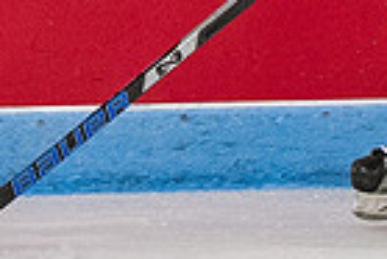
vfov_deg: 1.0
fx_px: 14764
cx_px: 412
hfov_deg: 1.5
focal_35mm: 1372
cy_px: -275
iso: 2000
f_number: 3.5
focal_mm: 155
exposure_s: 1/800
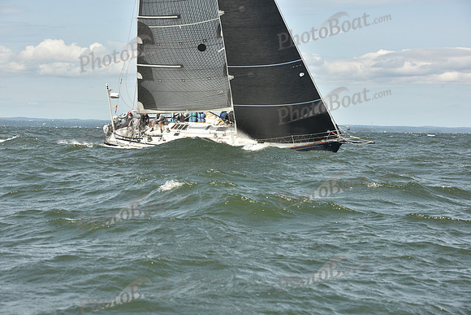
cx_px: 236
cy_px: 158
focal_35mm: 102
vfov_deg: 13.4
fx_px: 1335
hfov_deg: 20.0
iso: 250
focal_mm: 102
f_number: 8
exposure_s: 1/800
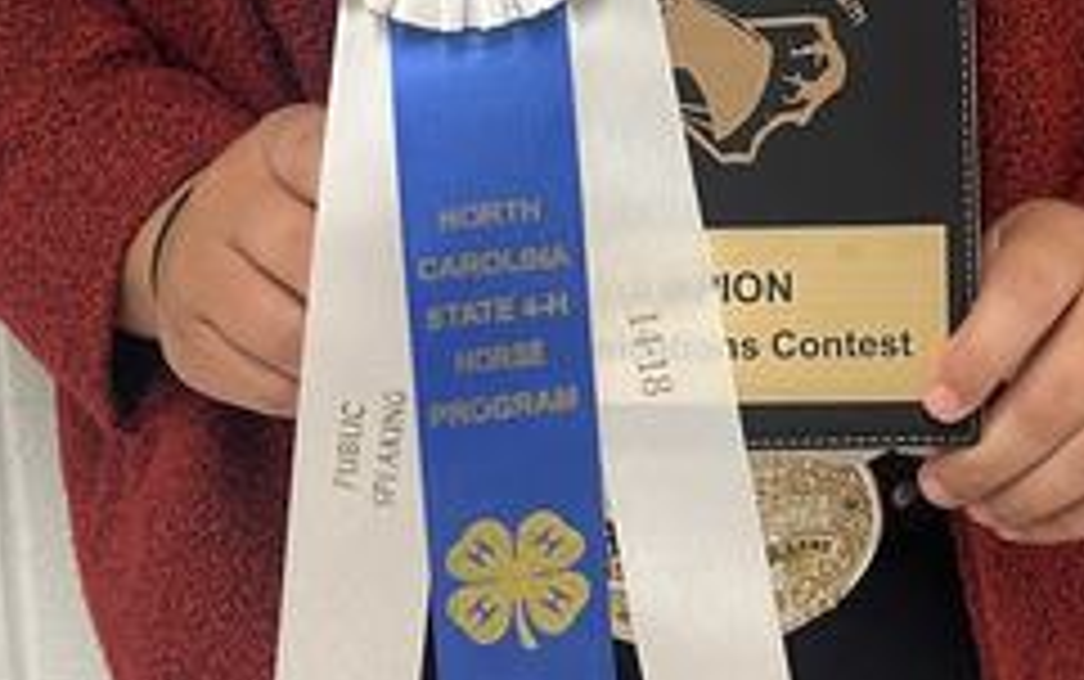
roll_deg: +1.3
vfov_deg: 15.3
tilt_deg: -11.8
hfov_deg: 25.8
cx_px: 650
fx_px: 2365
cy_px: -302
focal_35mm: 80
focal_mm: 5.1
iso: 160
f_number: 1.6
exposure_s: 1/60
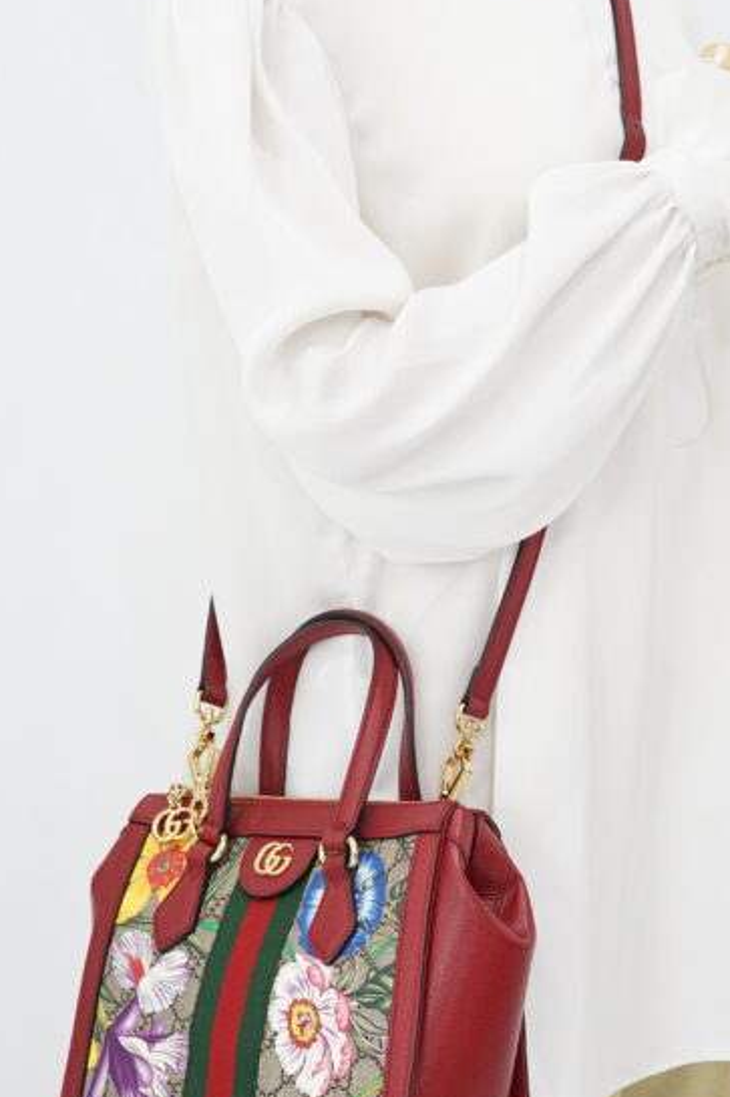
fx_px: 2861
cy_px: 515
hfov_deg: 14.5
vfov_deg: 21.7
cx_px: 468
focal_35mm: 94
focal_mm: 50
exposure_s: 1/8
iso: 640
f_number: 6.3
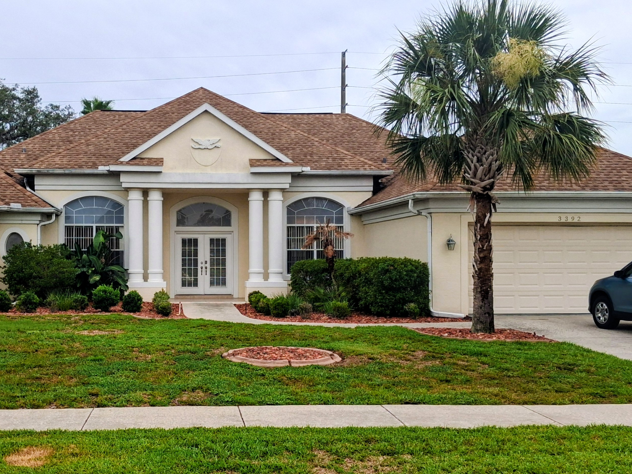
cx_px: 235
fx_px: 785
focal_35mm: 43
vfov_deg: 33.6
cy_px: 235
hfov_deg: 43.5
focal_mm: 4
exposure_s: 1/300
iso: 25
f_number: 1.8
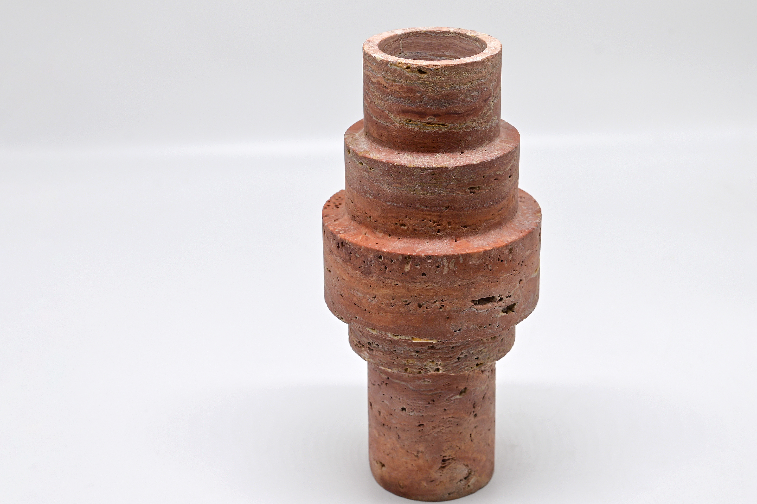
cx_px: 416
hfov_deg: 28.8
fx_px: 1471
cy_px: 217
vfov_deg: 19.4
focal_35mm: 70
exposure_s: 1/60
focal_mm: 52
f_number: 7.1
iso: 220
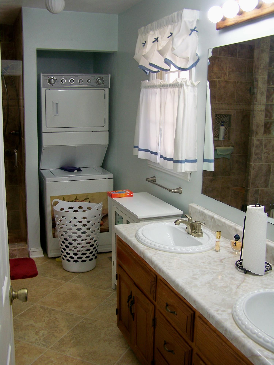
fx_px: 401
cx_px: 137
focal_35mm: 38
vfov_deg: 49.0
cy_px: 182
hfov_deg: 37.7
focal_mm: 6.3
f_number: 2.8
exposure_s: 1/20
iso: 64
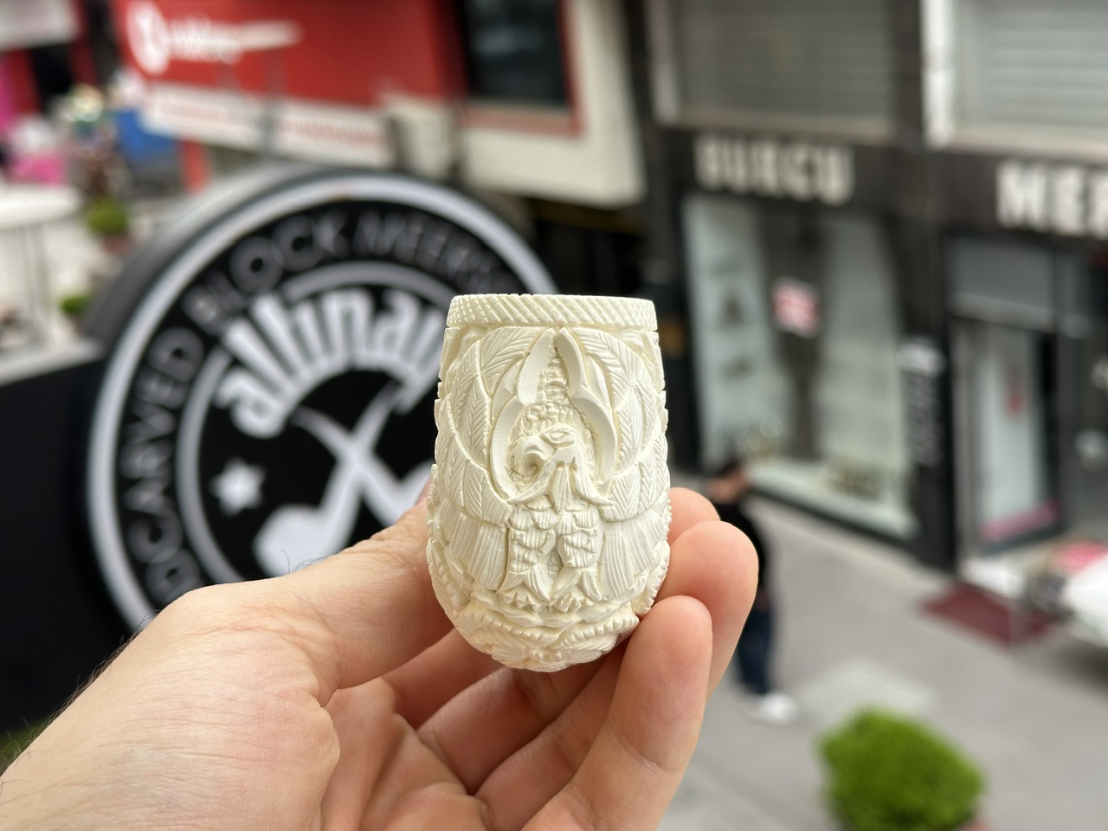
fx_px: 1536
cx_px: 554
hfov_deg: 39.7
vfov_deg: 30.3
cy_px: 416
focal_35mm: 48
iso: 64
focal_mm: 6.86
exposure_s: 1/361
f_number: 1.78
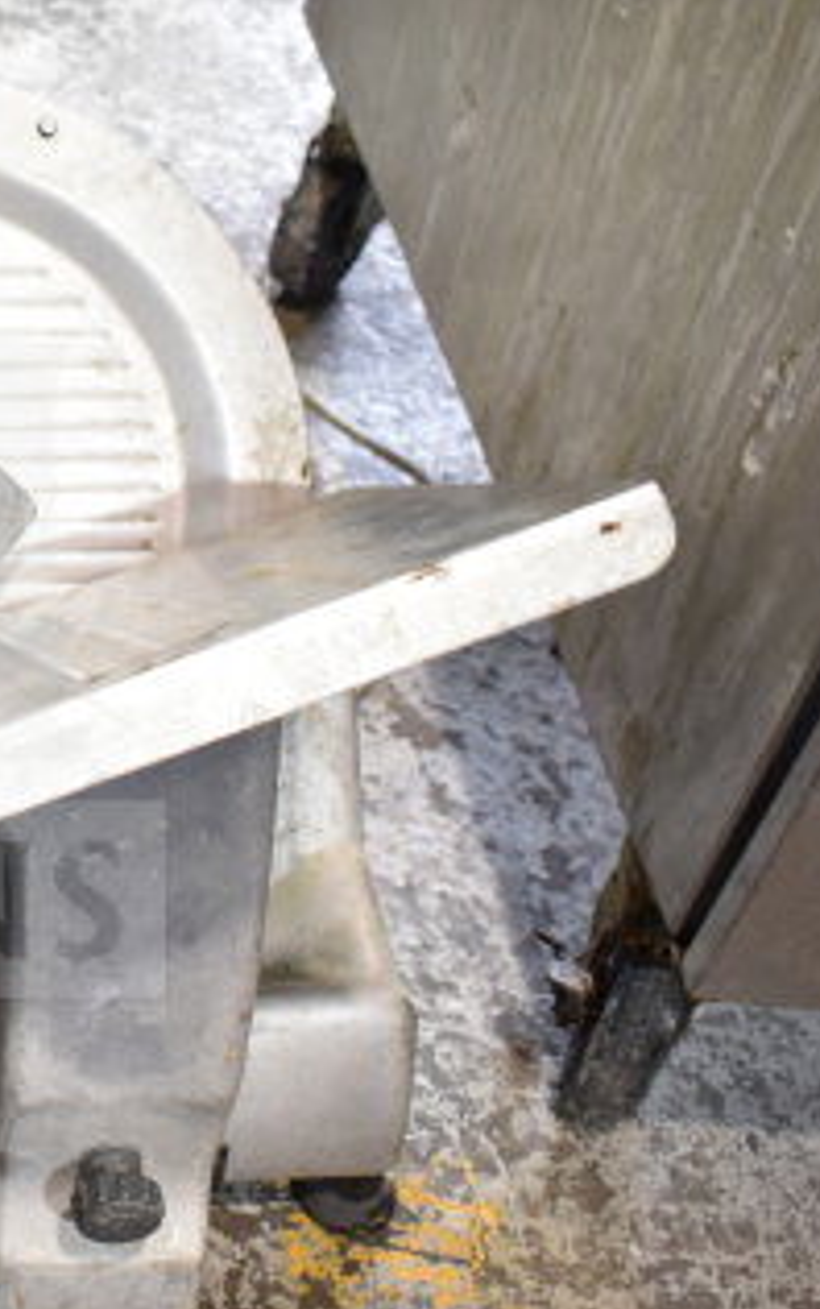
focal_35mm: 59
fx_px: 2106
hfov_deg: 19.9
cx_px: -302
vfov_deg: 34.5
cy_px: 669
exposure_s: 1/30
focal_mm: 20
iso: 450
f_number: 3.8
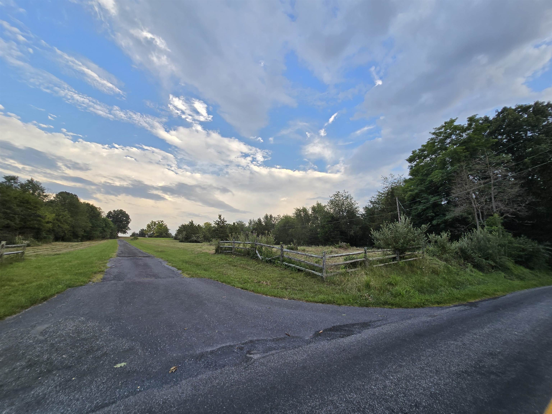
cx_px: 276
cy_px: 207
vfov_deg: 89.9
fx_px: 207
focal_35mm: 13
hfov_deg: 106.2
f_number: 2.2
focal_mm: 2.2
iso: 50
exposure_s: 1/265
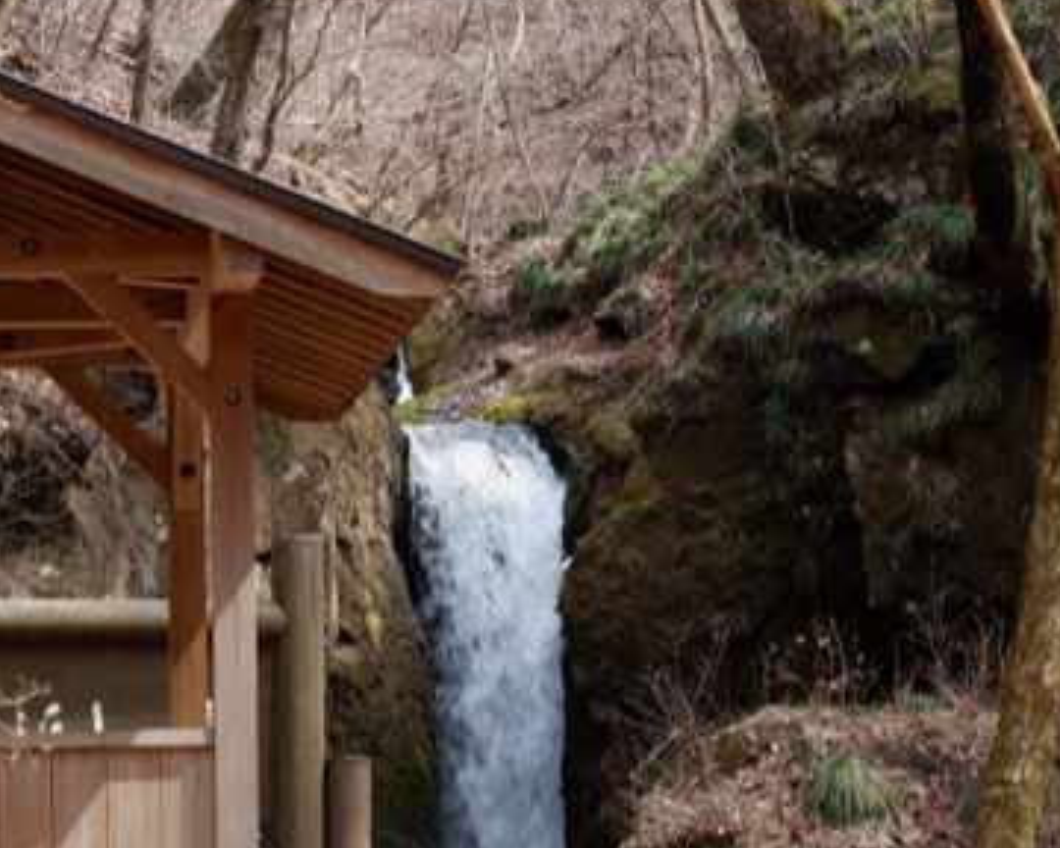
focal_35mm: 193
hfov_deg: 10.0
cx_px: 518
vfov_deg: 8.0
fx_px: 6055
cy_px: 657
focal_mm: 49.4
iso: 400
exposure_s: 1/75
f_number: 8
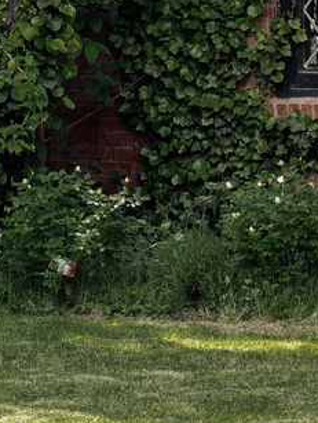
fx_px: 3296
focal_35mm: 270
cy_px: -122
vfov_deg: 7.3
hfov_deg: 5.4
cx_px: 720
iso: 100
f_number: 5.6
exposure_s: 1/160
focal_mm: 42.1
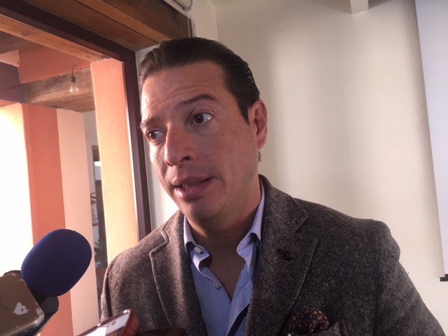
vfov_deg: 48.2
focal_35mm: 29
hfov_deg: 61.7
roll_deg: +4.0
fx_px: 375
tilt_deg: +1.2
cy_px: 168
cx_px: 224
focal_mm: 4.15
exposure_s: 1/30
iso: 50
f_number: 2.2
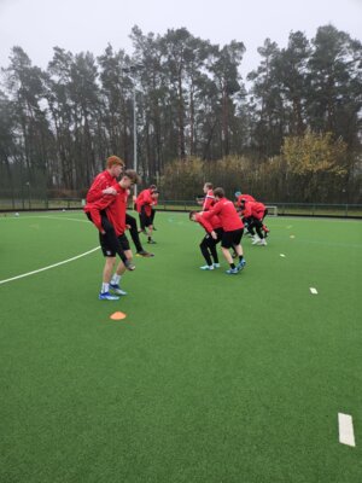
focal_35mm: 23
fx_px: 321
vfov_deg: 73.9
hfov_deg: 58.9
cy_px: 242
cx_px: 181
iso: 25
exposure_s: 1/120
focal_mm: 5.4
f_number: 1.8
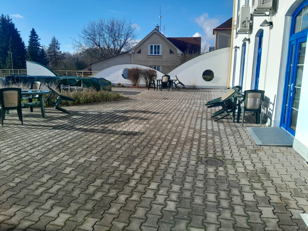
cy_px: 116
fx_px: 231
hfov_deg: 67.3
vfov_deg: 53.1
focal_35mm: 26
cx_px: 154
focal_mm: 3.98
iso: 40
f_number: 1.8
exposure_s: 1/256
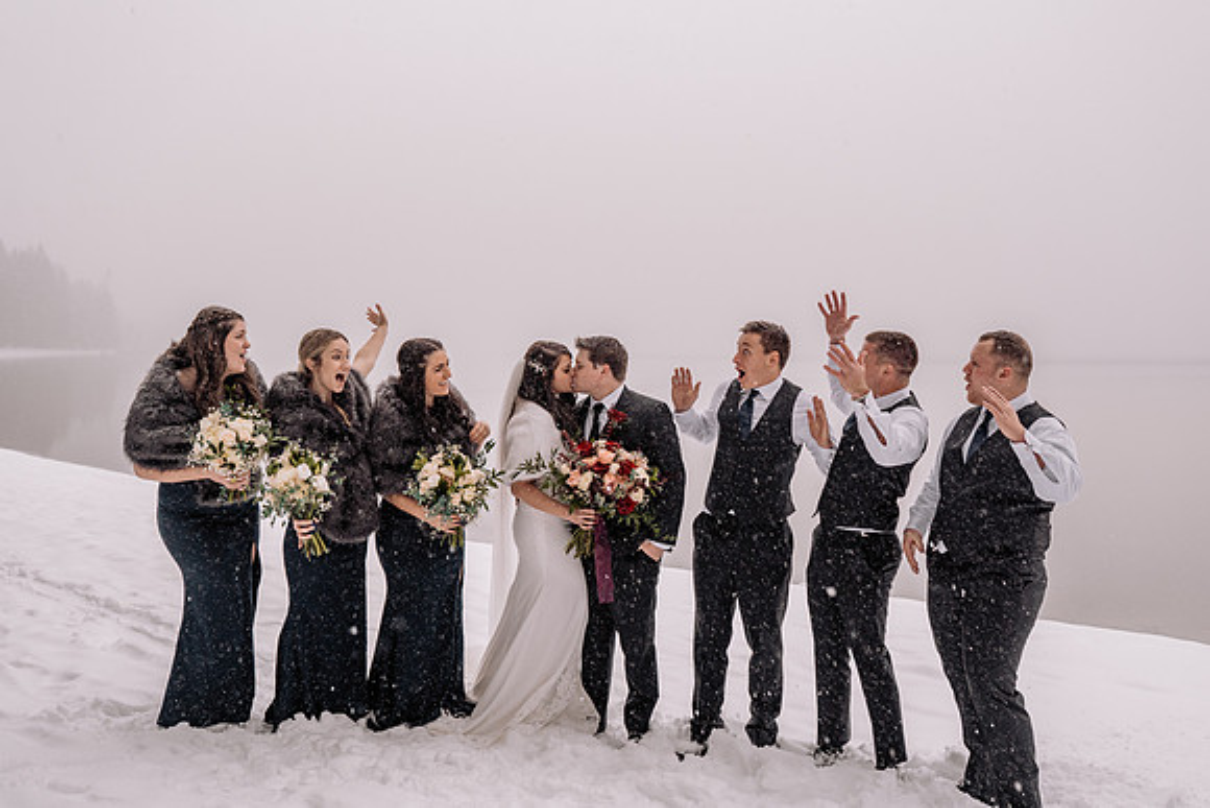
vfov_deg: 35.7
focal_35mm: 37
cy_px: 383
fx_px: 1252
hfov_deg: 51.6
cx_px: 641
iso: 1250
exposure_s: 1/250
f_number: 5
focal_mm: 35
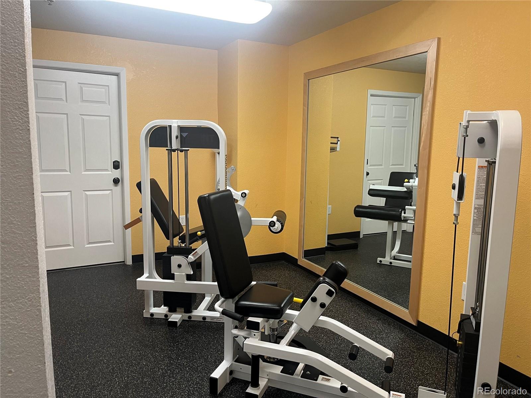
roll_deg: +0.0
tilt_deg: -8.0
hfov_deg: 67.3
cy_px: 199
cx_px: 266
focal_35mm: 26
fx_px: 399
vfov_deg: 53.1
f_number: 1.6
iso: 160
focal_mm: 5.1
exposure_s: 1/60
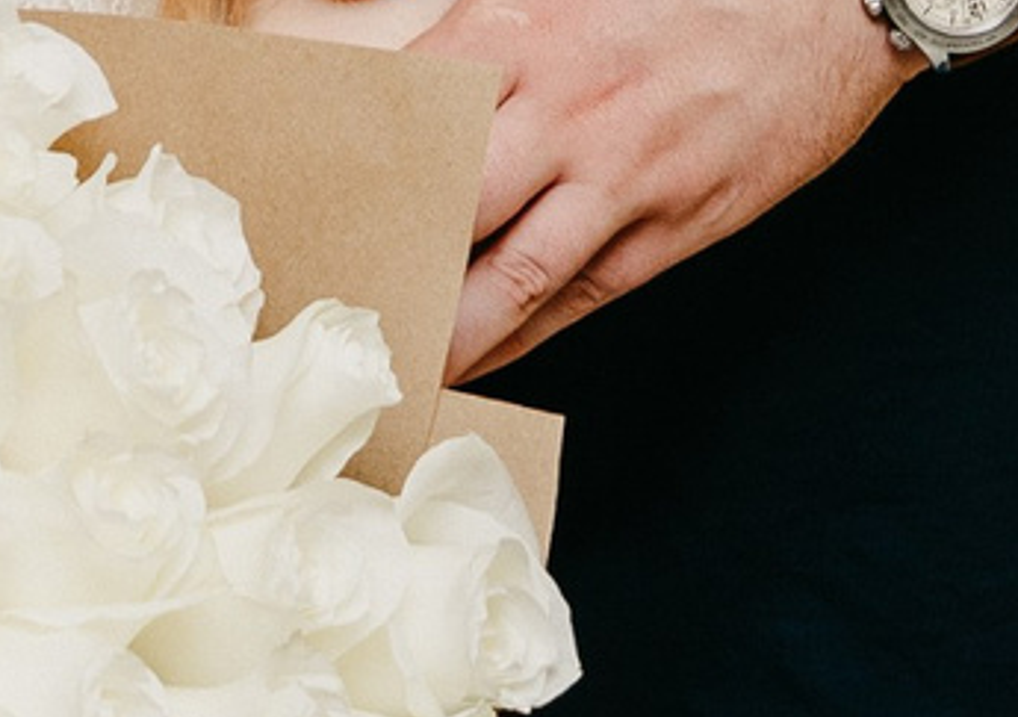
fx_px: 6878
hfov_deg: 8.4
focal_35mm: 239
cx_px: 84
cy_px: -1388
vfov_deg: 5.6
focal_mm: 29
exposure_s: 1/160
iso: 250
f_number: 3.5
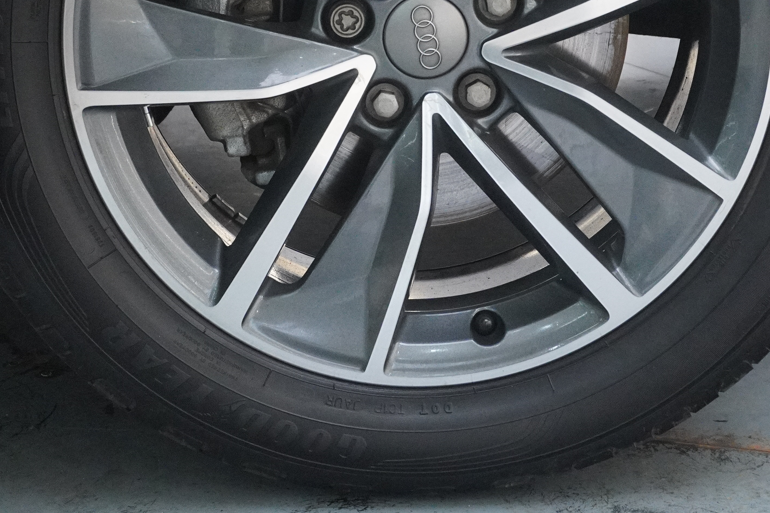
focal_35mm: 76
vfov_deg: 17.5
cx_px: 433
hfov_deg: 26.6
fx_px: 1626
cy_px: -6
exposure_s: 1/80
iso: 4000
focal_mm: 24
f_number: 6.3
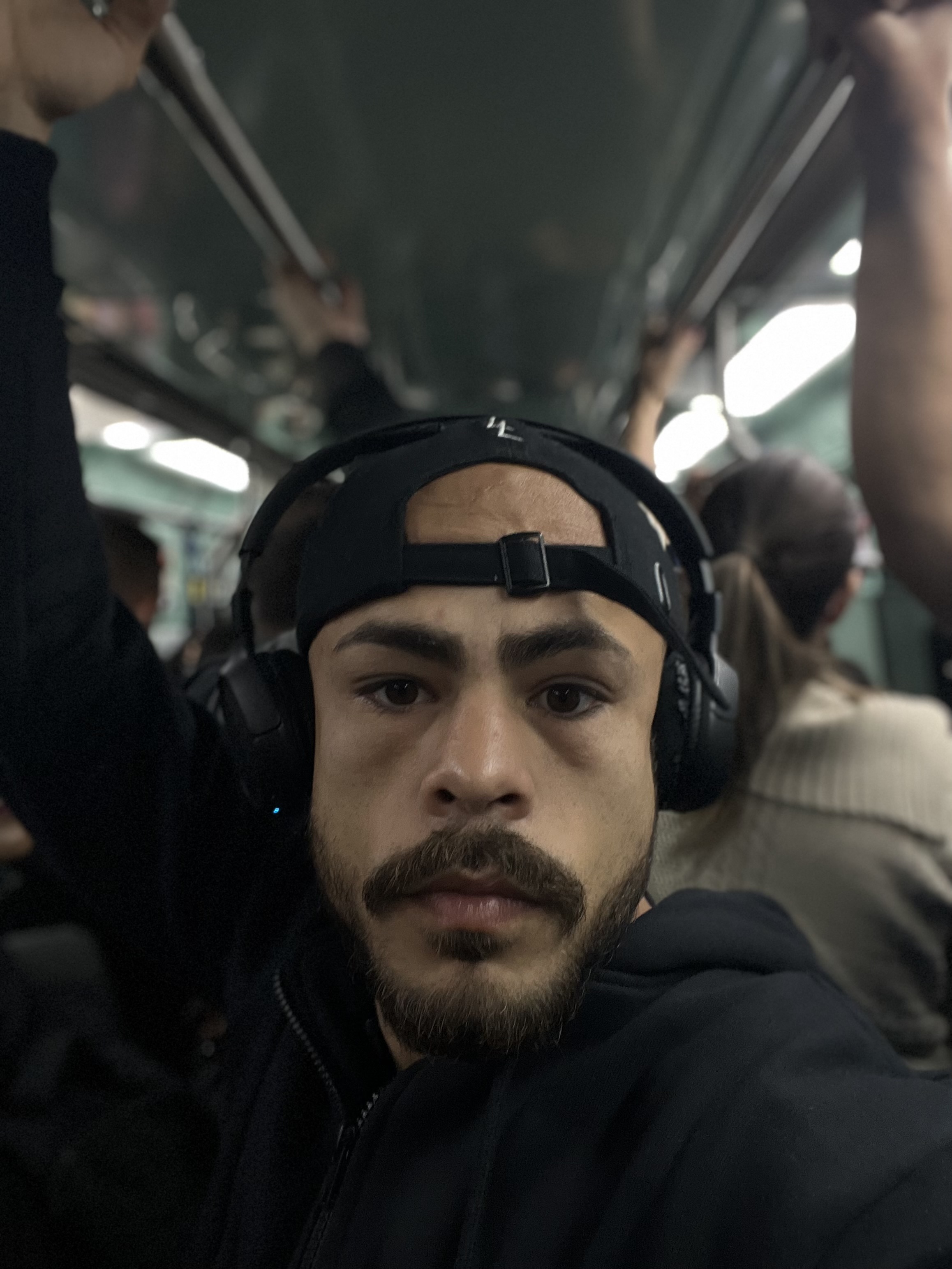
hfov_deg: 46.8
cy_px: 634
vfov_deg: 60.0
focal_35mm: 30
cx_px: 476
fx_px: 1100
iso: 250
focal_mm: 2.71
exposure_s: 1/40
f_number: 2.2
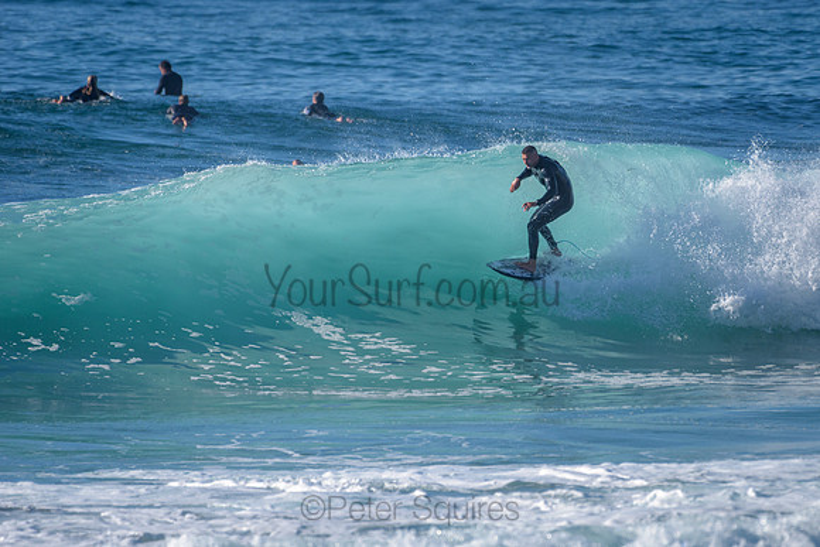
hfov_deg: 3.4
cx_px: 503
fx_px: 13961
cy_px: 260
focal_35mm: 613
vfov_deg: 2.2
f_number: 5.6
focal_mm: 500
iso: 180
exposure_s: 1/2000
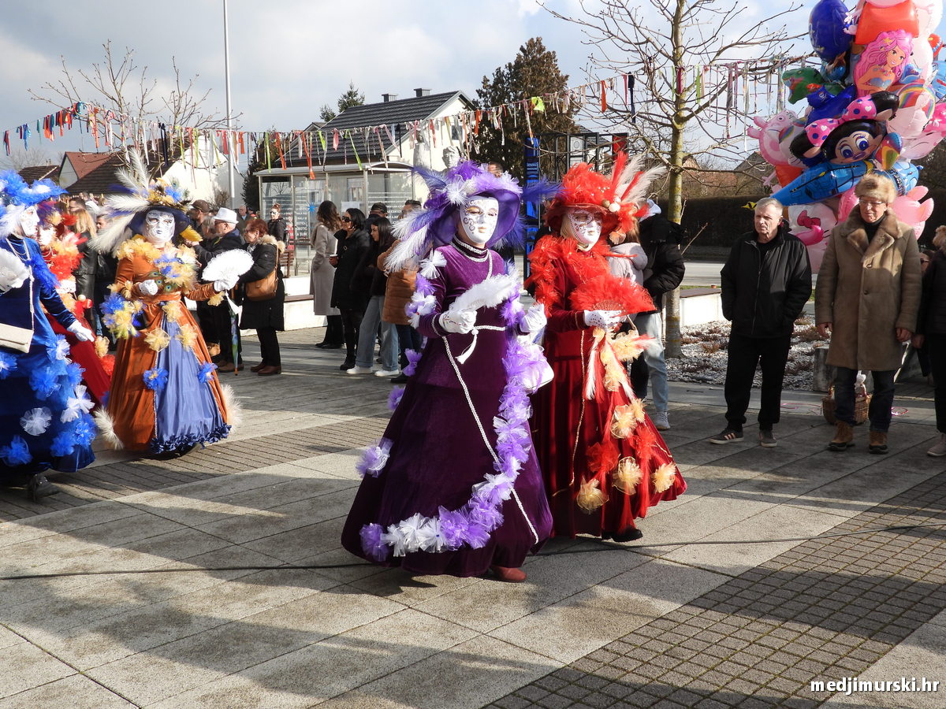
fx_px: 1038
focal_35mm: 38
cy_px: 354
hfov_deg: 49.0
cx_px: 473
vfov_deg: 37.7
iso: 100
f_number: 3.2
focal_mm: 6.8
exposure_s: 1/800
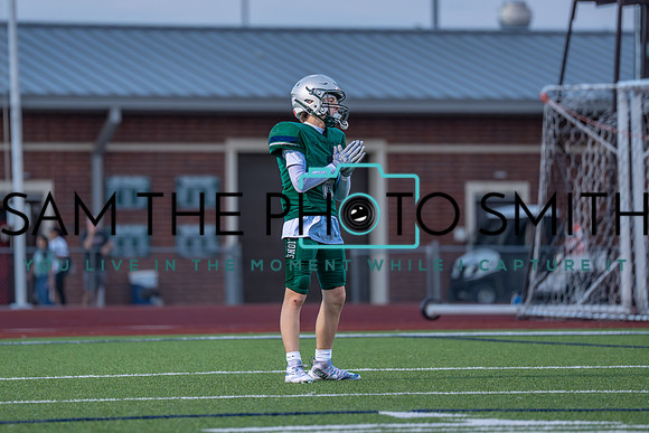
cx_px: 282
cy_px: 158
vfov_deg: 5.0
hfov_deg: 7.5
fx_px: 4962
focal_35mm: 275
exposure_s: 1/1000
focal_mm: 200
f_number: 2.8
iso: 1250
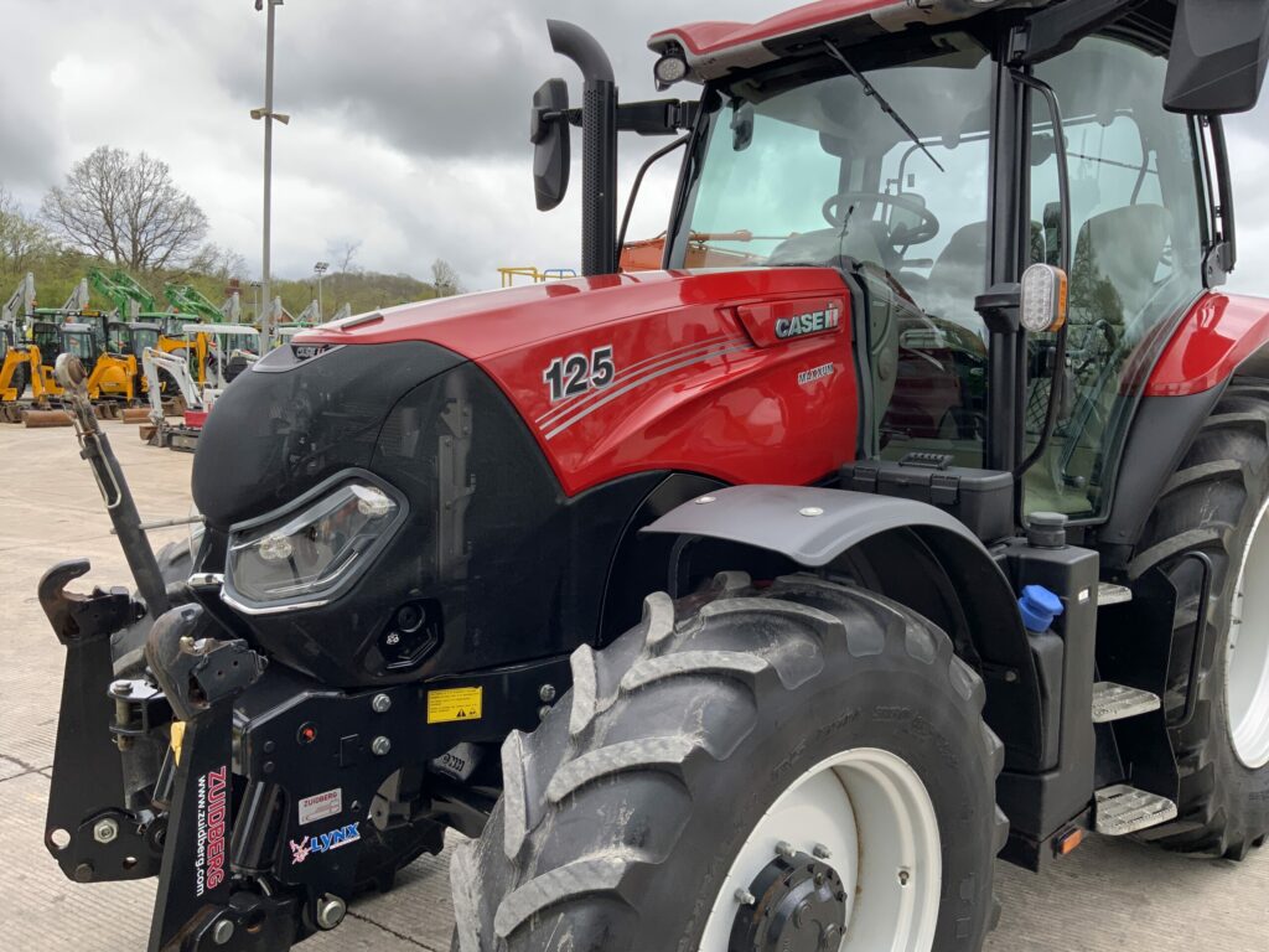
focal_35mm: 29
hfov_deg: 61.7
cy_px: 476
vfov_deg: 48.2
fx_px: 1063
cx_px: 634
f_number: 1.8
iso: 16
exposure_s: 1/491
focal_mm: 3
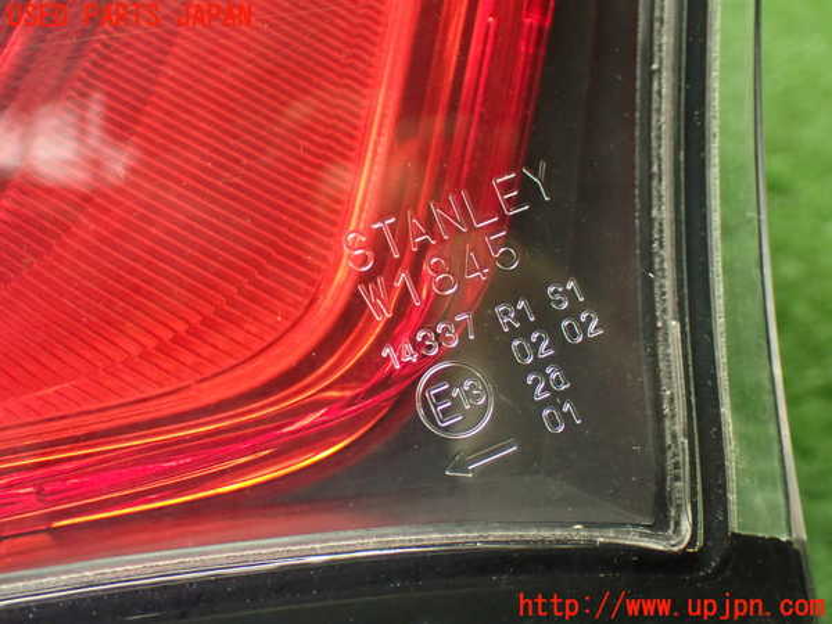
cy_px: 312
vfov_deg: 30.9
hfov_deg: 40.4
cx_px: 416
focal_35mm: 47
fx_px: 1130
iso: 1000
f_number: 3.1
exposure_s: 1/50
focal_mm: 8.4
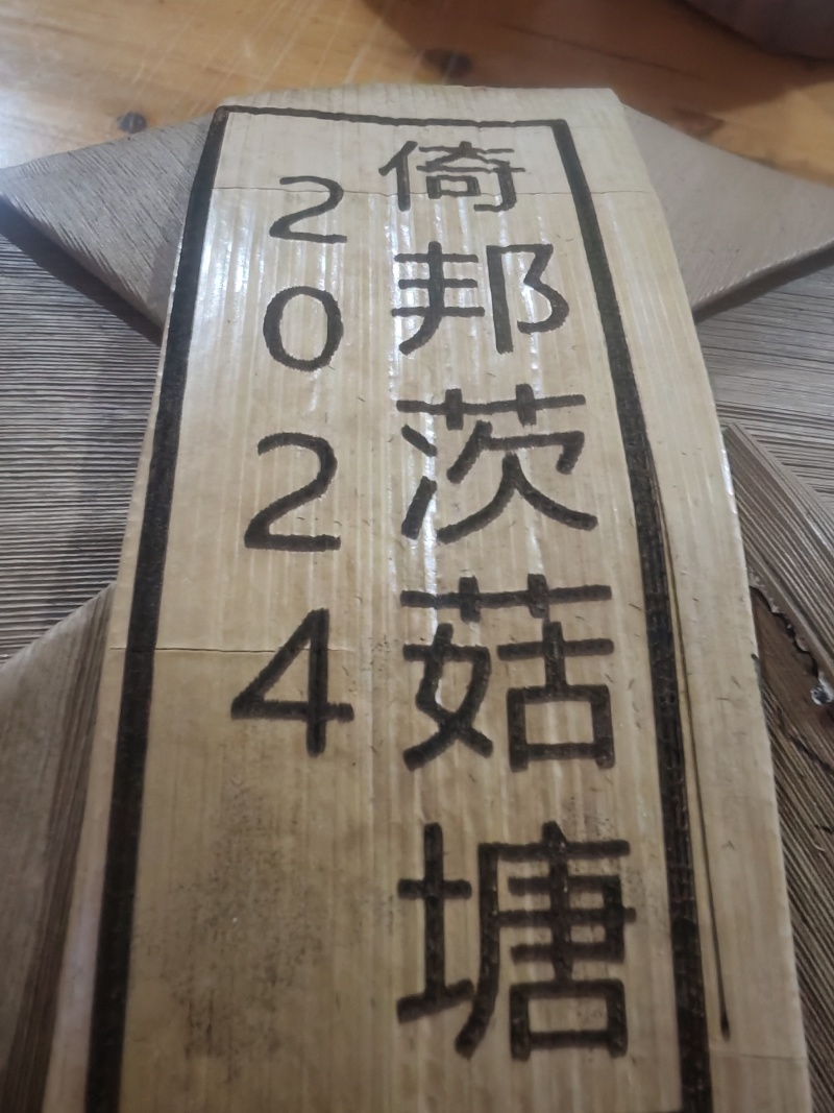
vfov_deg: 67.3
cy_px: 556
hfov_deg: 53.1
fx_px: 835
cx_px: 417
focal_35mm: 26
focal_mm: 1.96
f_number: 2.2
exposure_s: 1/15
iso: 400
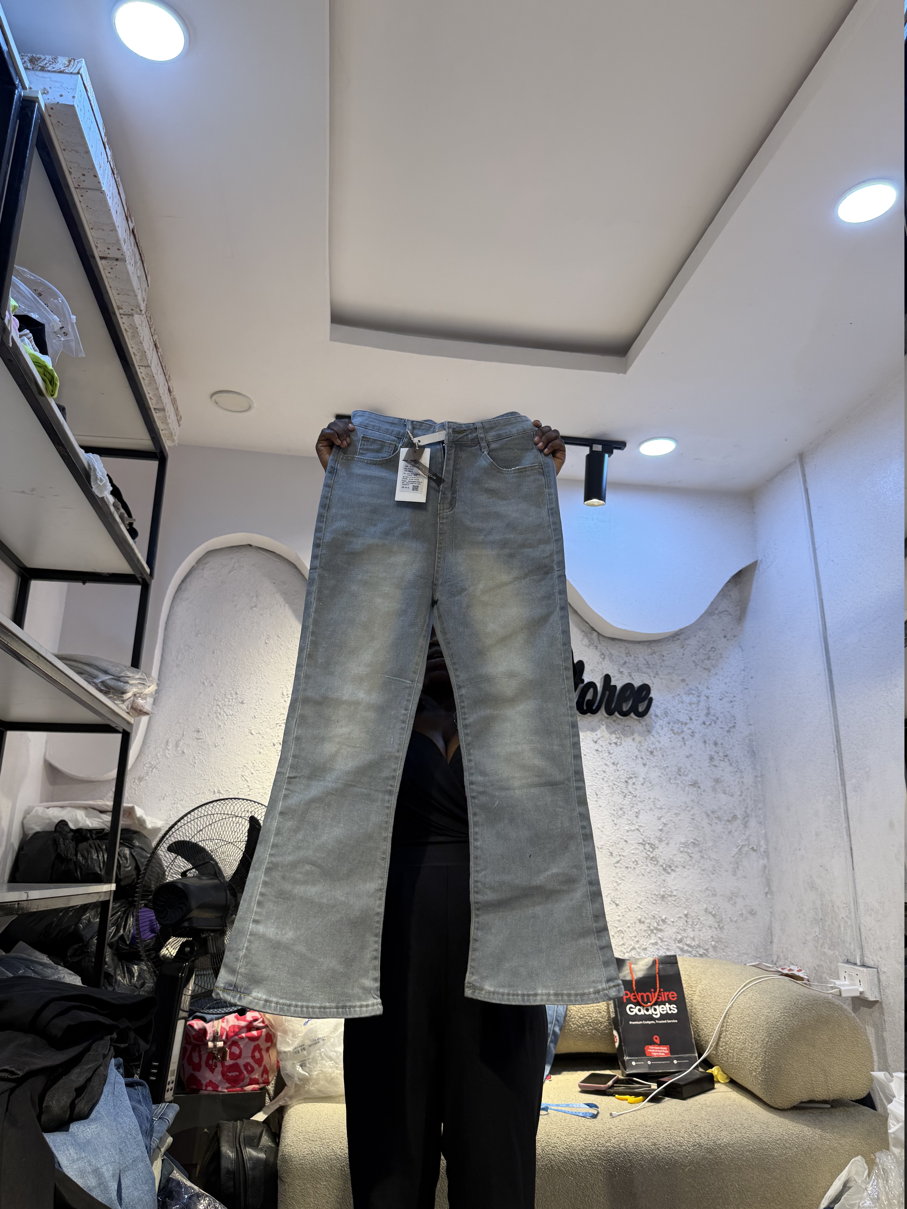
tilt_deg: +17.6
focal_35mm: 24
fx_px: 838
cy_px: 604
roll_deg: -1.7
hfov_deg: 56.8
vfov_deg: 71.6
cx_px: 454
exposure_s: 1/100
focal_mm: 6.76
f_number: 1.78
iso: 80
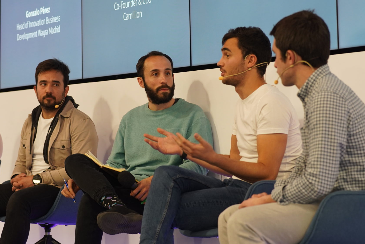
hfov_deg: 15.8
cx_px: 146
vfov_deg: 10.5
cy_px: 117
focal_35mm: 130
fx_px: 1318
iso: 1600
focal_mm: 85
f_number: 3.5
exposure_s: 1/100
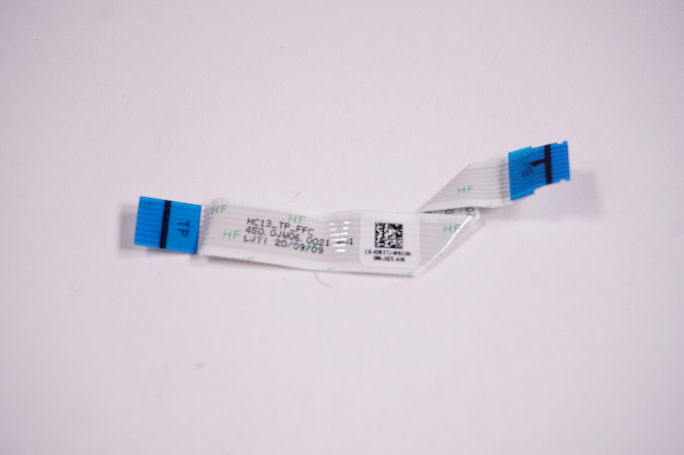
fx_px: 1253
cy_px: 228
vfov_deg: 20.6
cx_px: 342
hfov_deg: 30.5
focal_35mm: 66
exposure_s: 1/250
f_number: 5.6
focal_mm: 44
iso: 200
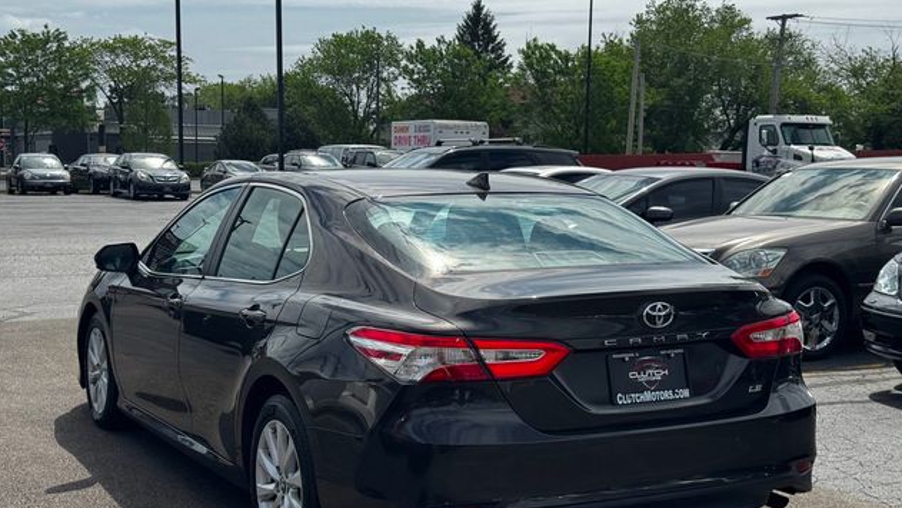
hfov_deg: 39.2
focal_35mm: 53
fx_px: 1268
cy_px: 295
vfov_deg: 22.6
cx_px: 456
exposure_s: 1/7092
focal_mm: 6.76
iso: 64
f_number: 1.78
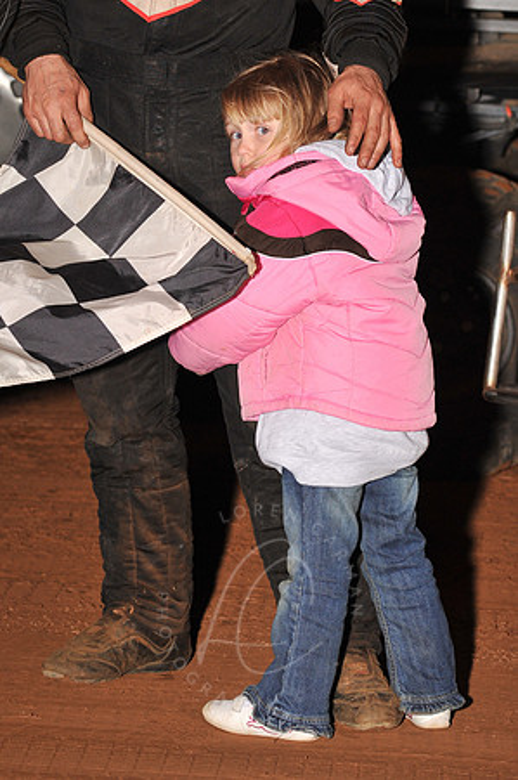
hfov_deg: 10.1
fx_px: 2920
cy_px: 390
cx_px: 259
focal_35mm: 135
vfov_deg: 15.2
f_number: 6.3
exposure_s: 1/320
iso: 640
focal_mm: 135
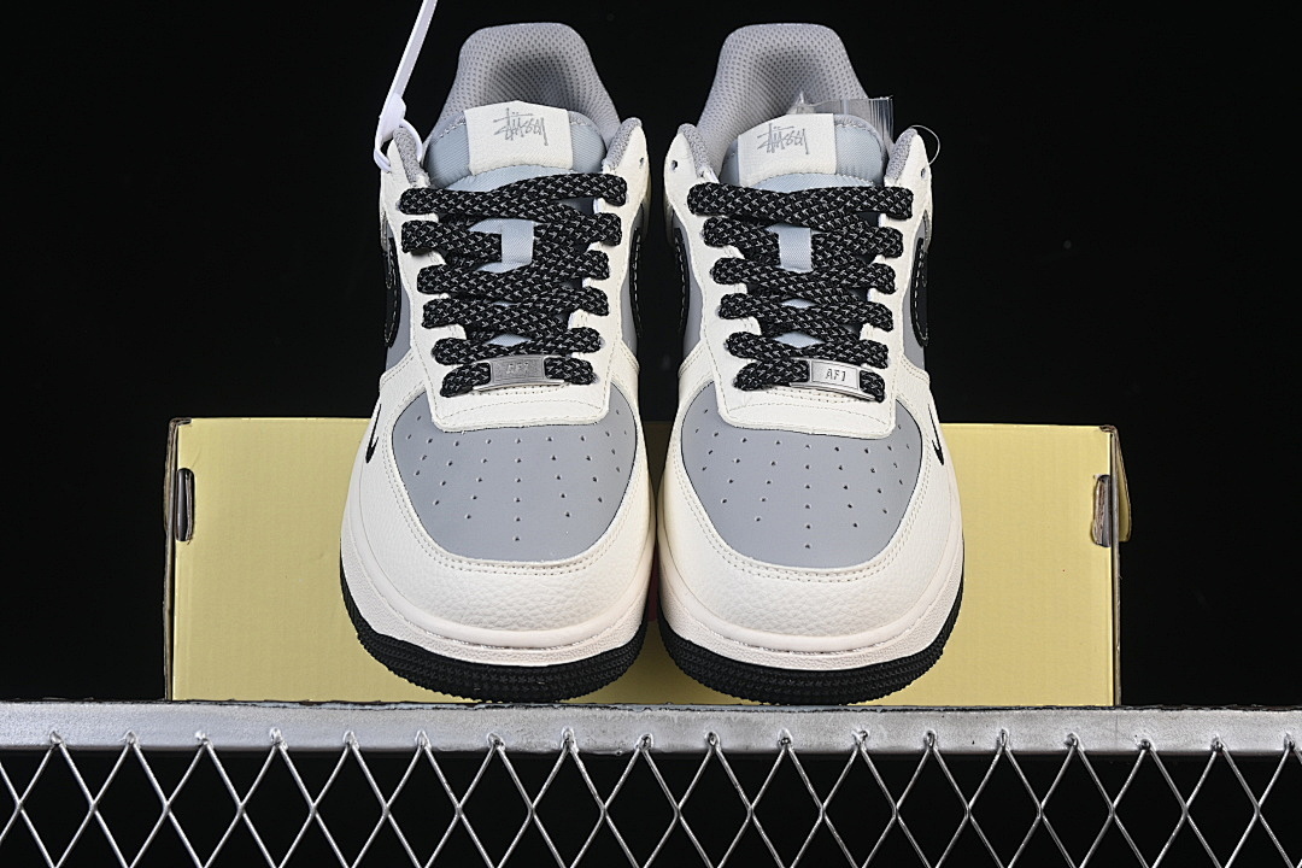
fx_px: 2712
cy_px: 434
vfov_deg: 18.2
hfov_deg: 27.0
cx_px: 651
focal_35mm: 75
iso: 160
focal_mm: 50
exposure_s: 1/60
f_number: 8
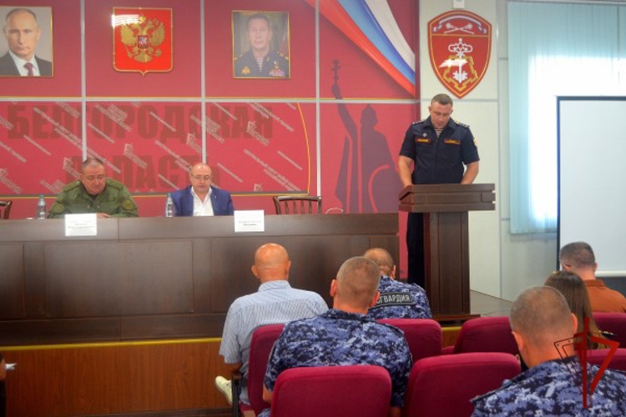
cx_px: 313
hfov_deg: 41.1
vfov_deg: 28.1
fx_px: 835
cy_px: 208
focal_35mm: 48
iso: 800
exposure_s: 1/60
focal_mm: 32
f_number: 4.5
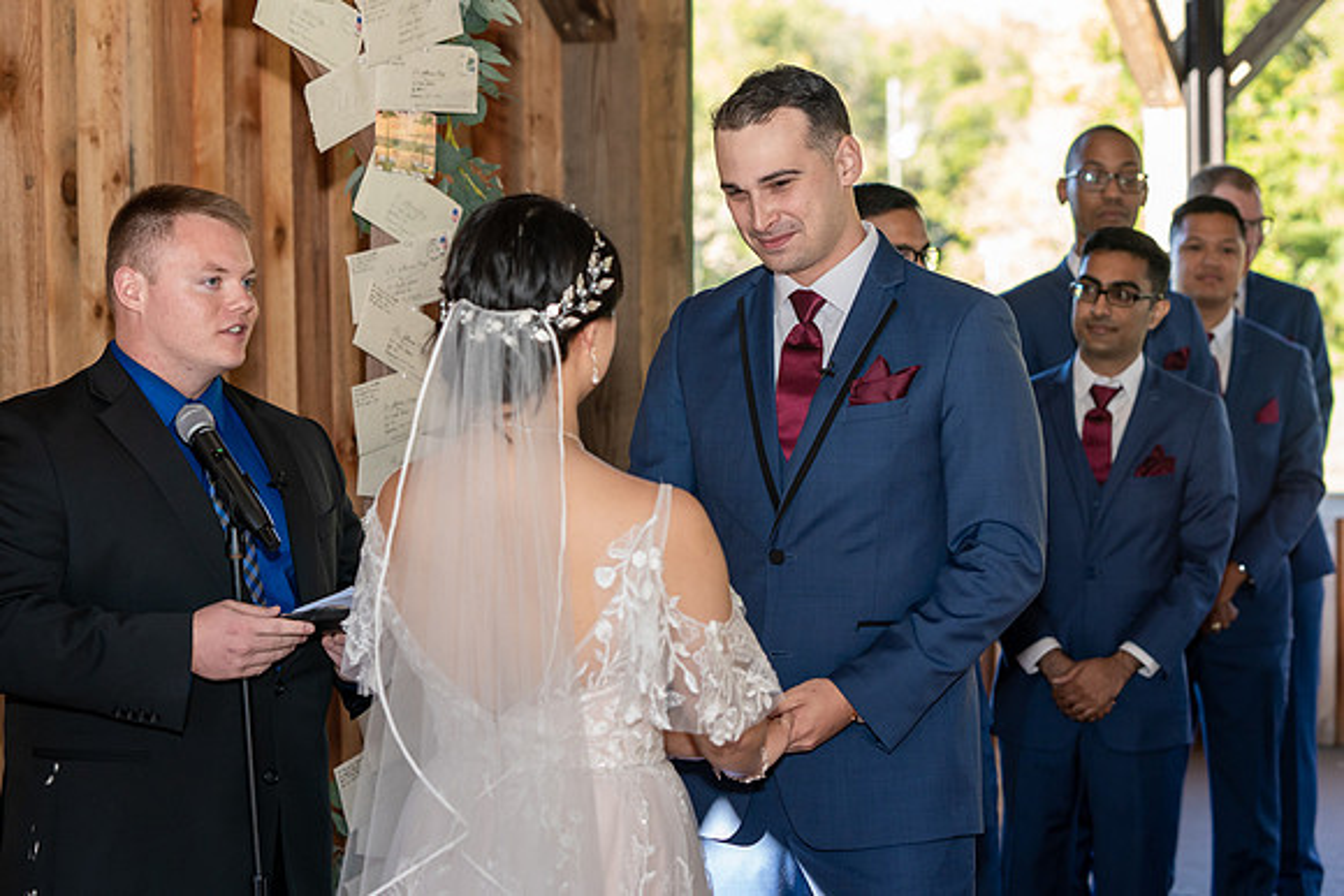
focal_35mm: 71
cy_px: 448
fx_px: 2650
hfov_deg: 28.5
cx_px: 672
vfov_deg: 19.2
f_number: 4
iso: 1250
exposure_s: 1/500
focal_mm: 70
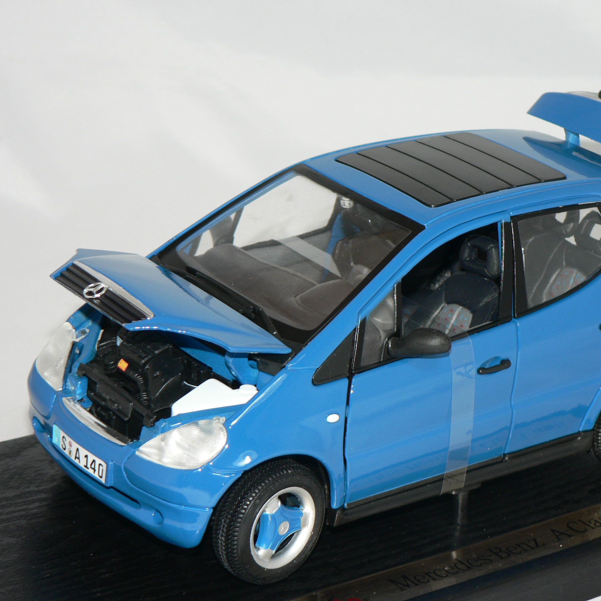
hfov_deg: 16.1
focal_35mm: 108
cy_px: 299
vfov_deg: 16.1
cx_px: 375
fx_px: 2121
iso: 80
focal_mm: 15.2
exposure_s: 1/60
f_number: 3.2
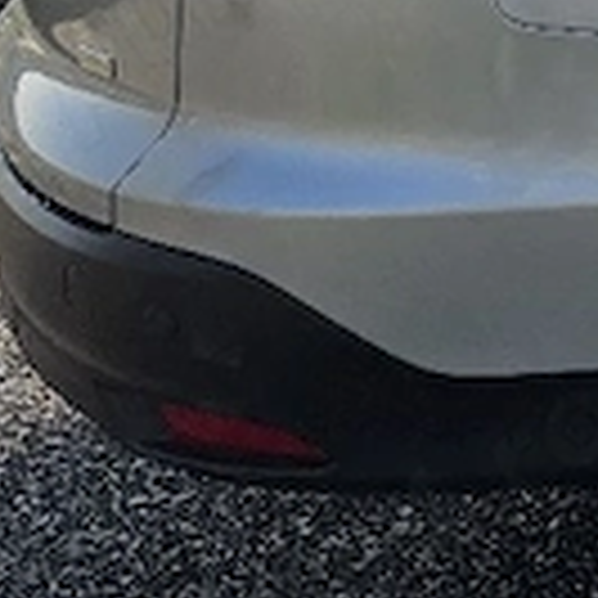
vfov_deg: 18.1
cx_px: 1205
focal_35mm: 92
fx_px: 1798
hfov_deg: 15.2
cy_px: -81
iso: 80
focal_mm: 6.3
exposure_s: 1/10000
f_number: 1.7
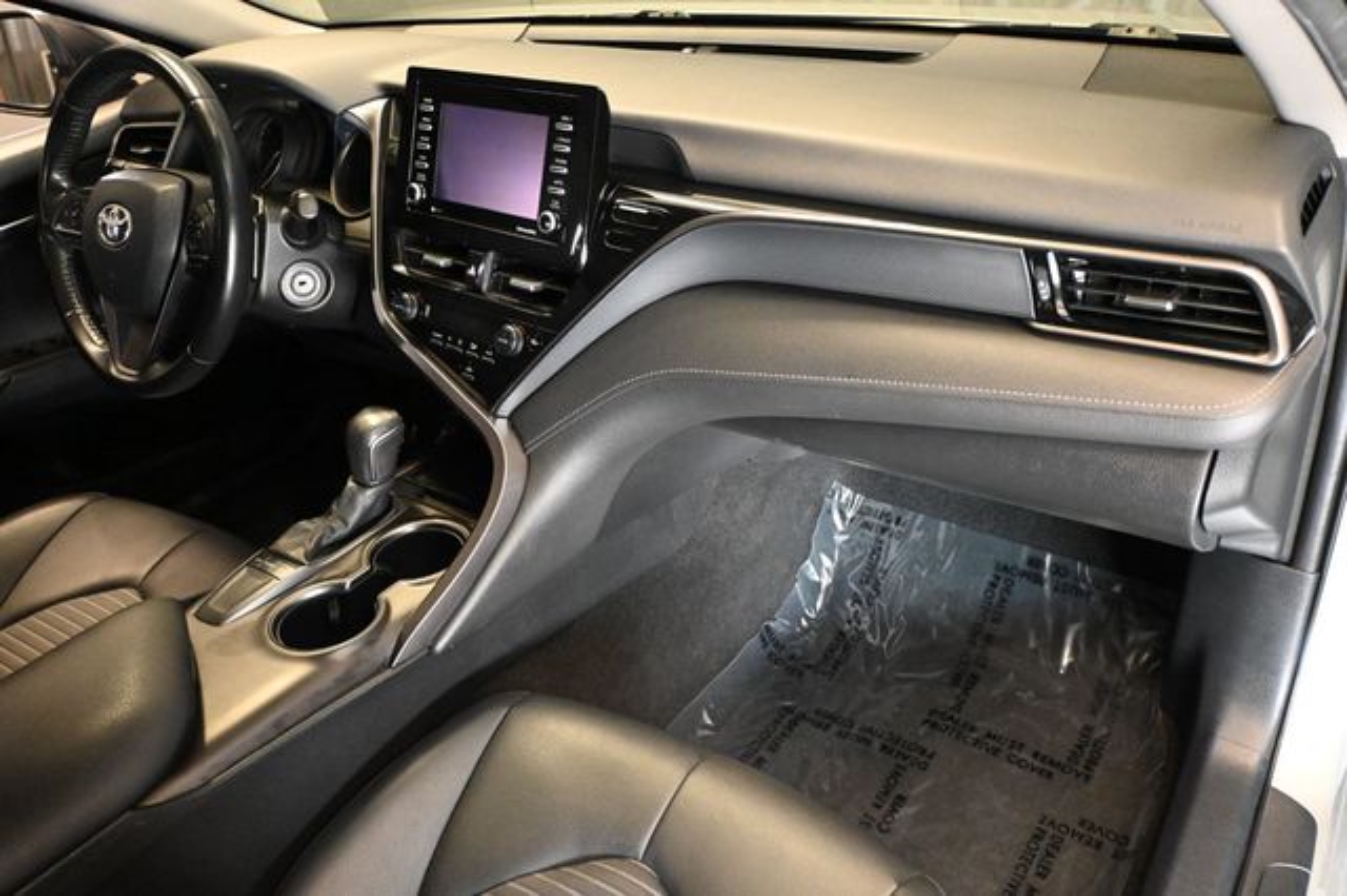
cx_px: 674
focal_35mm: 28
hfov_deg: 64.6
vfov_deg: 45.6
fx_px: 1066
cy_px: 448
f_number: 3.8
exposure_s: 1/60
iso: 5600
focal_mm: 19
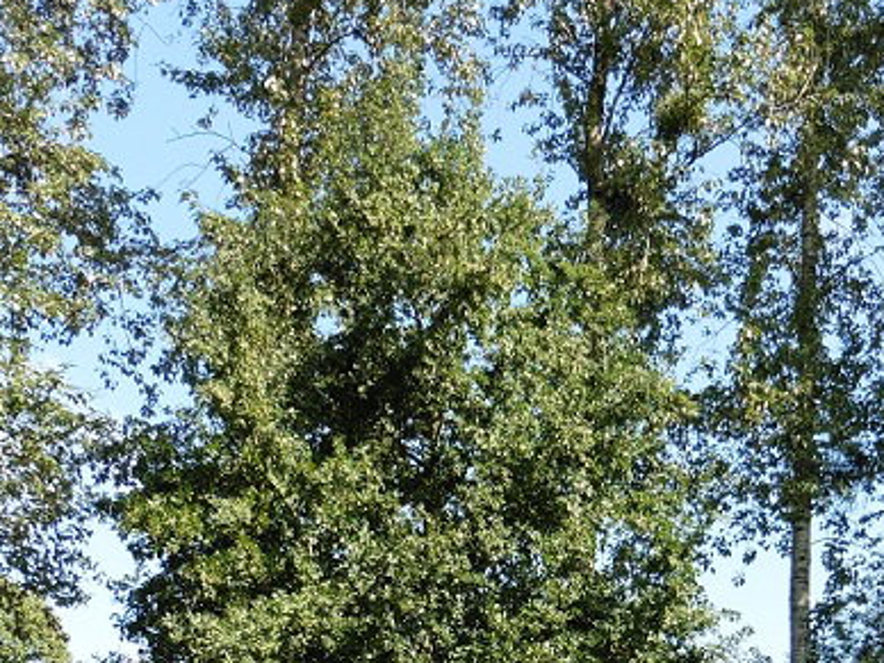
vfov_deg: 24.3
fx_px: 1456
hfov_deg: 33.7
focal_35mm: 57
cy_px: 686
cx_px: 540
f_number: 4
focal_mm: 4.3
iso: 100
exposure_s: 1/320
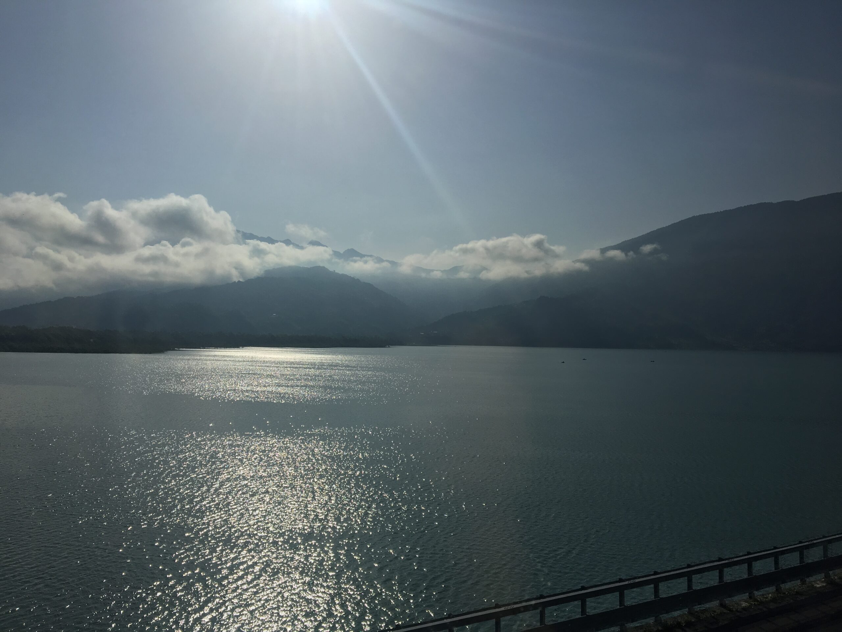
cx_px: 421
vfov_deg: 48.2
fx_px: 705
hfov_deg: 61.7
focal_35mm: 29
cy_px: 316
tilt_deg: +0.0
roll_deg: -2.7
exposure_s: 1/2959
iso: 25
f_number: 2.2
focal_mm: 4.15
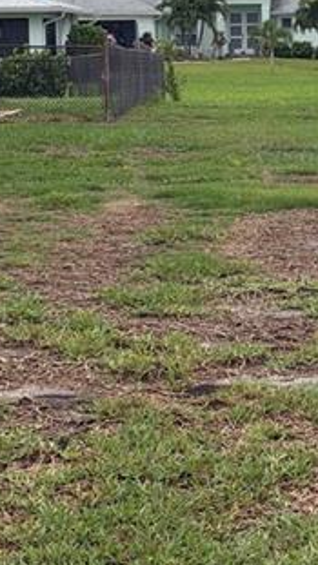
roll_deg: +2.0
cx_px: 233
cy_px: 253
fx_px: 1933
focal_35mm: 129
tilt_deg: -5.6
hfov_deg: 9.4
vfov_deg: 16.6
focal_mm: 6.76
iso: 64
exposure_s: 1/4587
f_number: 1.78
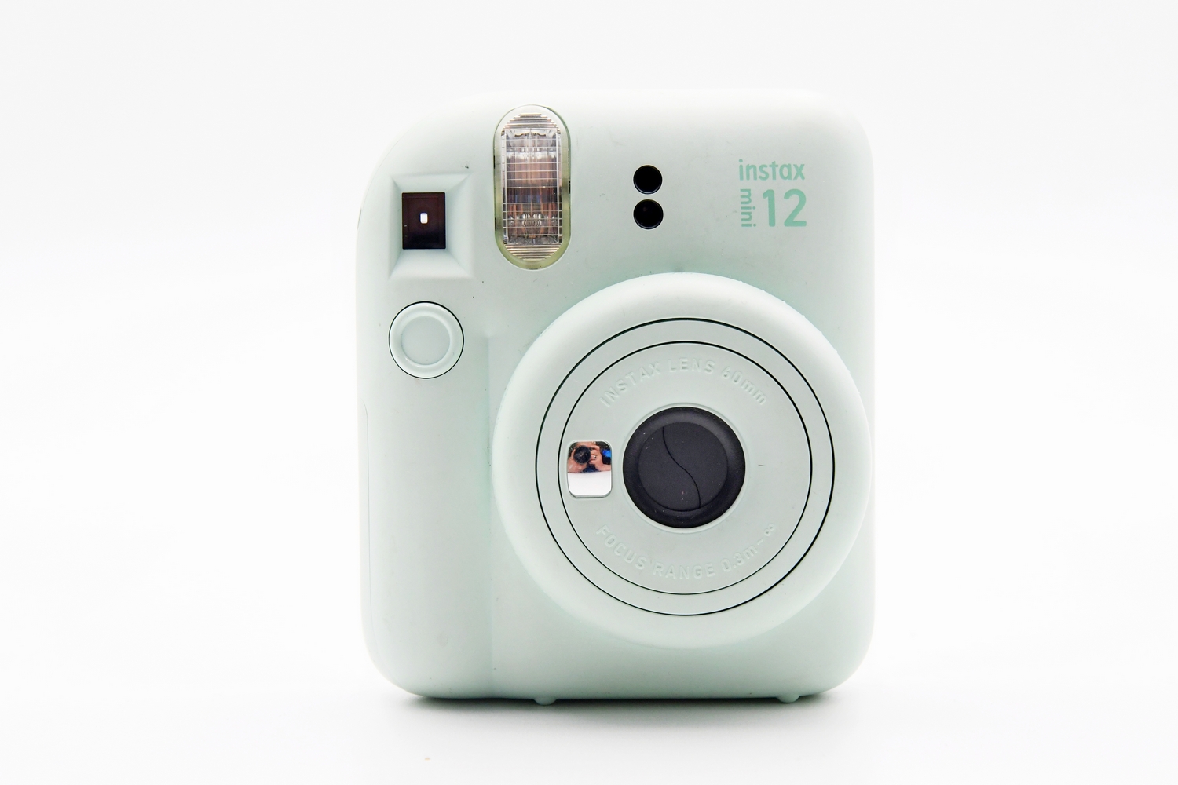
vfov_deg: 18.9
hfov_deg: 28.1
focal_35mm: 72
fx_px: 2356
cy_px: 392
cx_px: 589
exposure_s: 1/100
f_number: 8
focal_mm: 48
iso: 1250
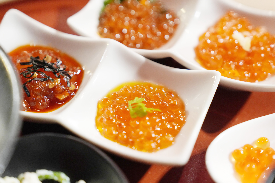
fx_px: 519
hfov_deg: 29.7
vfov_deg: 20.0
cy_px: 92
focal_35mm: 68
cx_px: 138
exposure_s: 1/1000
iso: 3200
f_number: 2.8
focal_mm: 68
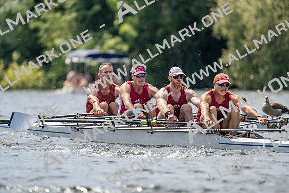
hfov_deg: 3.4
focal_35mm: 600
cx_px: 144
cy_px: 96
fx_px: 4818
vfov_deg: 2.3
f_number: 6.3
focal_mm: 600
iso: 400
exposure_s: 1/2000
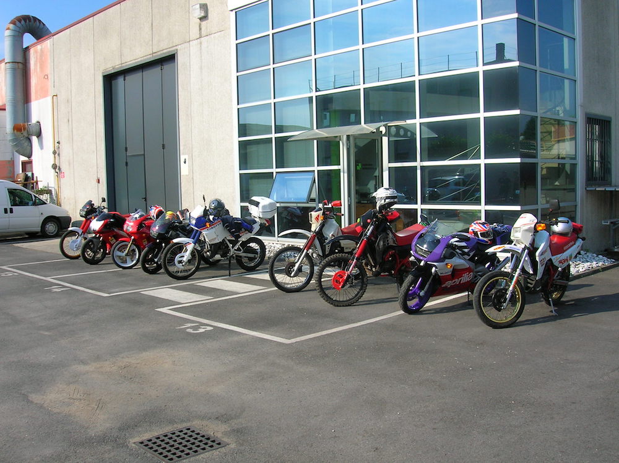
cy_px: 232
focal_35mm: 35
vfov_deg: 40.6
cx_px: 310
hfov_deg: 52.7
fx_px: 625
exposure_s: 1/347
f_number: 4.9
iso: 50
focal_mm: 5.8
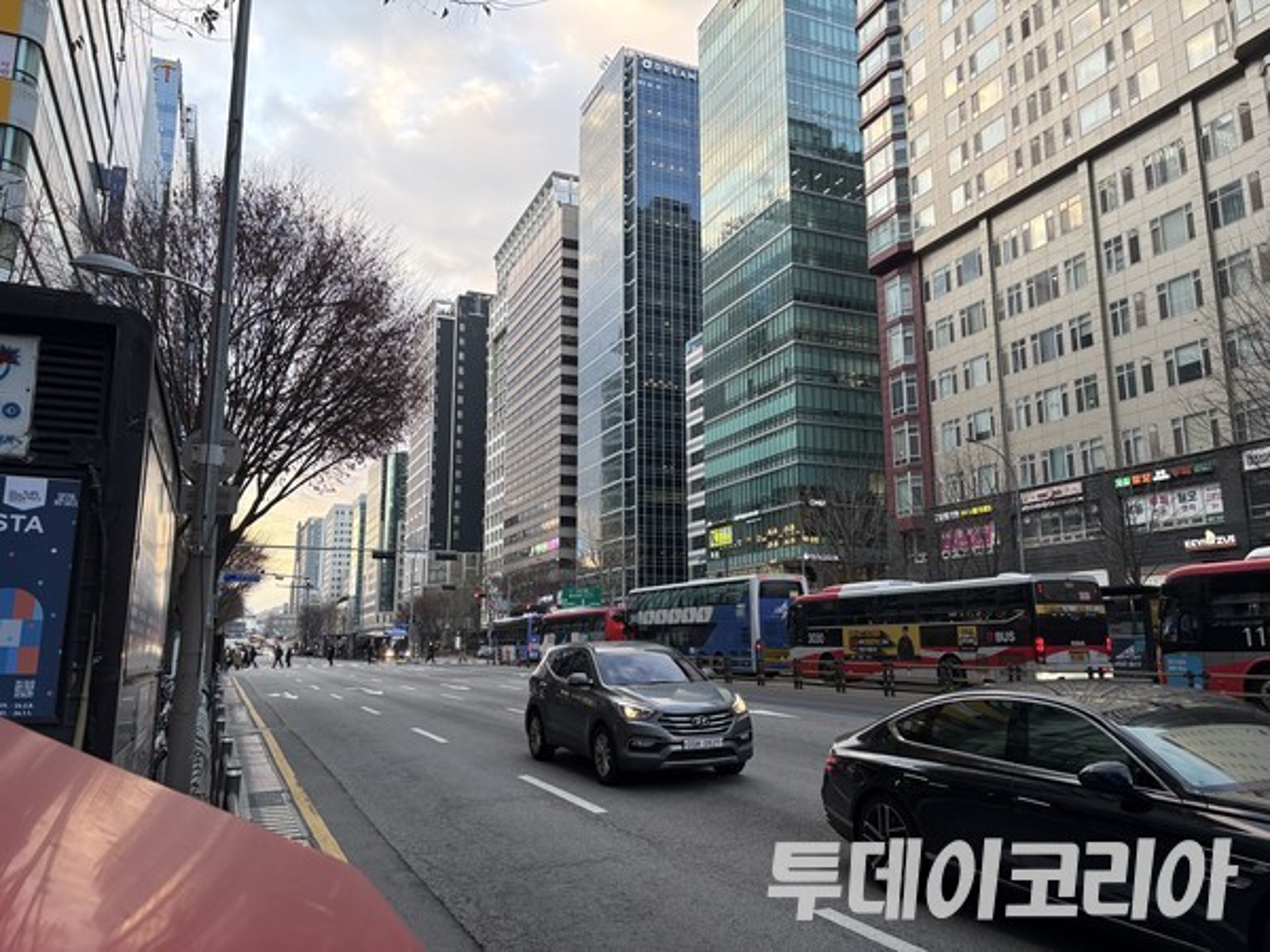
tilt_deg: +11.4
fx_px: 954
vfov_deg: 53.1
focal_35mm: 26
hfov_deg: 67.3
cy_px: 476
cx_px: 635
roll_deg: +0.3
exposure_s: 1/212
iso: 80
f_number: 1.6
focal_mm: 5.96
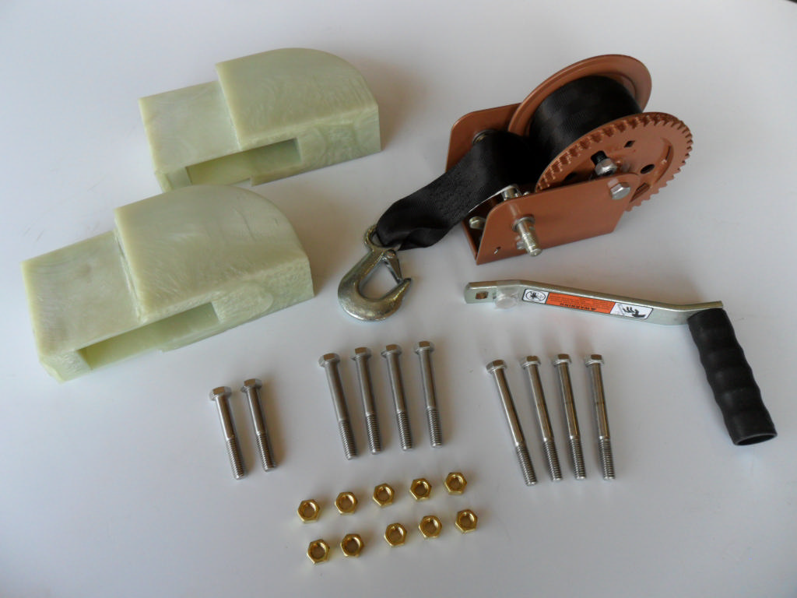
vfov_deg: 51.4
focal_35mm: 27
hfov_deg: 65.3
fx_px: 622
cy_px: 299
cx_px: 398
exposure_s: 1/125
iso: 100
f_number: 3.5
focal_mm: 4.9
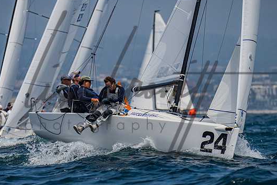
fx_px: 3812
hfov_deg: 4.2
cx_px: 110
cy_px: 122
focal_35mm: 495
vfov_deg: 2.8
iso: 400
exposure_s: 1/2500
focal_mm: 320
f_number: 6.3
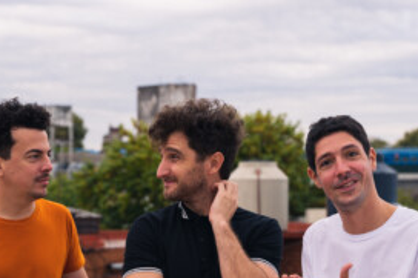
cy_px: 291
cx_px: 115
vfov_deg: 11.9
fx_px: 1322
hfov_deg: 17.9
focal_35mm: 114
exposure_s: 1/250
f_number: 3.5
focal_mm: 48.4
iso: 200
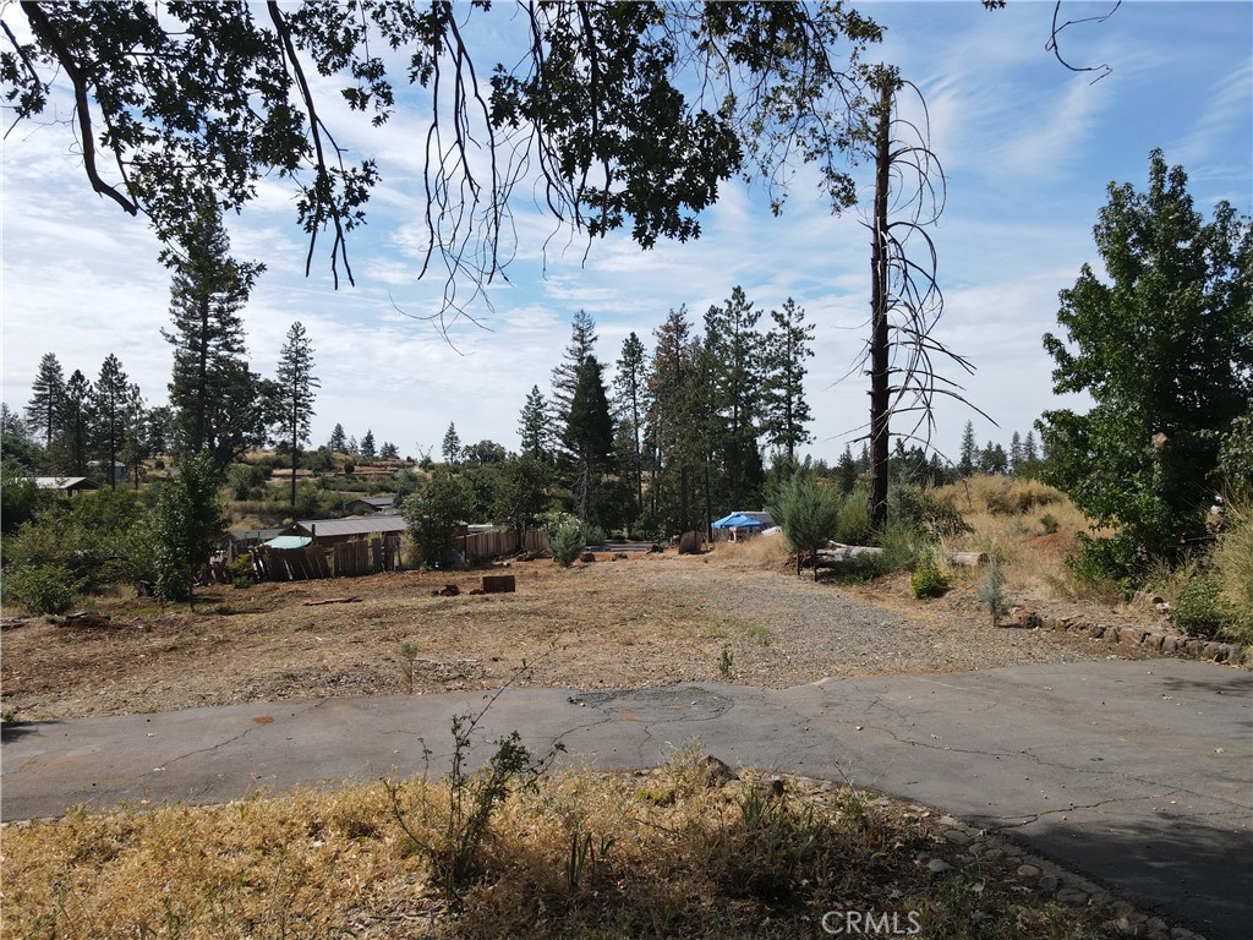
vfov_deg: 56.8
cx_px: 626
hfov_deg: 71.6
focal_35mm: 24
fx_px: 869
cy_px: 470
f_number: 2.8
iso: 100
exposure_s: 1/725
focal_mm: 4.5
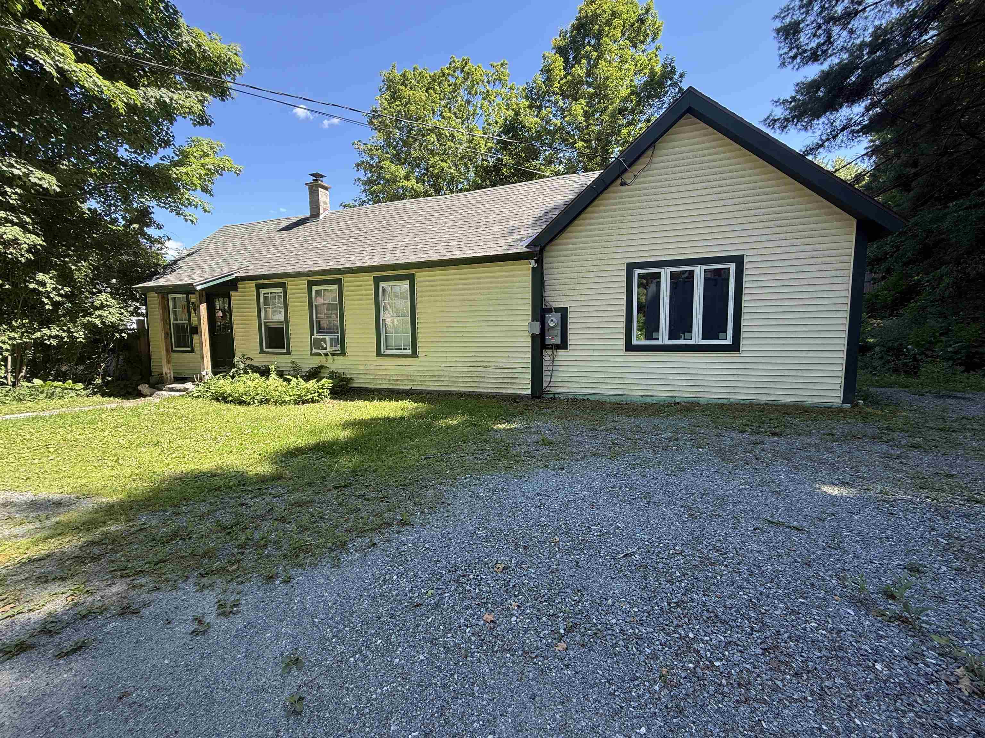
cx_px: 492
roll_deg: +0.7
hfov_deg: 102.1
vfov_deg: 85.7
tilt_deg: -5.3
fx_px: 398
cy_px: 369
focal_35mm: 14
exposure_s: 1/290
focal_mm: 2.22
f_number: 2.2
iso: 50
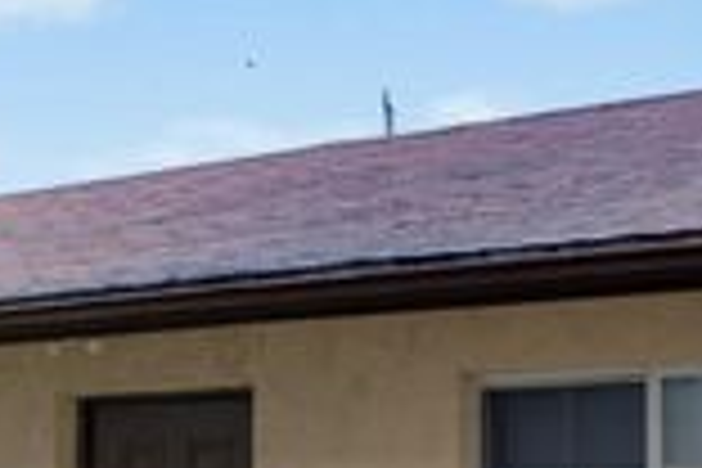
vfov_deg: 14.9
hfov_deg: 22.6
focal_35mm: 90
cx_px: 378
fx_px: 1755
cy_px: 486
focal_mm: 8.4
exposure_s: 1/125
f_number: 2.8
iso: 100
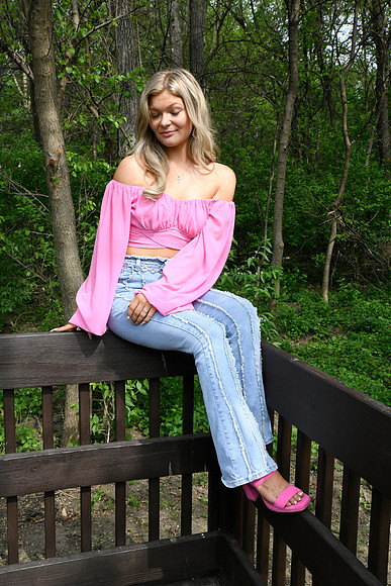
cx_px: 196
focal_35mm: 38
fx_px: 619
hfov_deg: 35.1
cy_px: 293
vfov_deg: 50.7
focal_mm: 38
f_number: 13
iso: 1600
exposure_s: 1/640
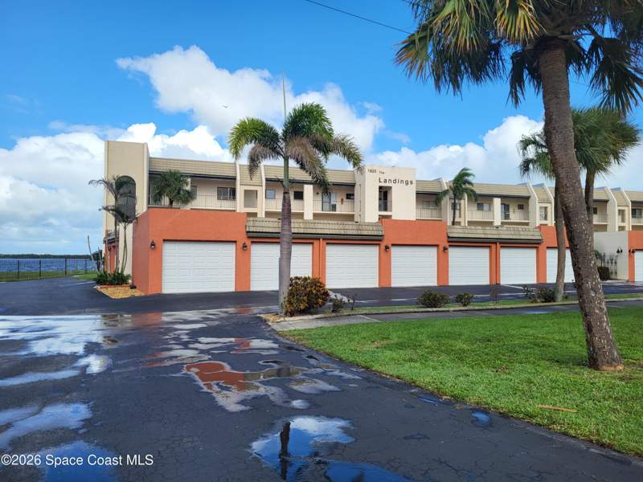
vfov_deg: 53.1
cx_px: 322
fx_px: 483
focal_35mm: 26
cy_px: 241
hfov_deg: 67.3
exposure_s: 1/1936
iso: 40
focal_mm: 5.4
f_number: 1.8
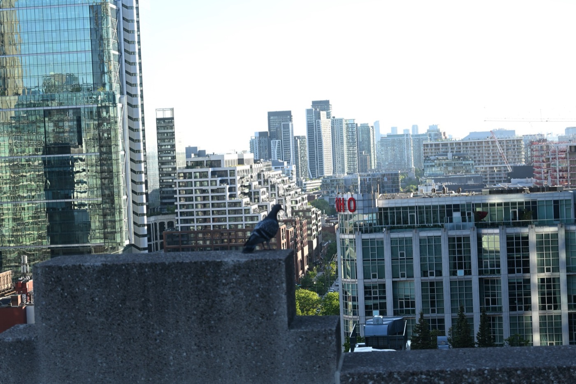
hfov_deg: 27.0
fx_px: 1200
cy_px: 192
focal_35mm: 75
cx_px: 288
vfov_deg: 18.2
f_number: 7.1
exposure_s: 1/80
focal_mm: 50
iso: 110
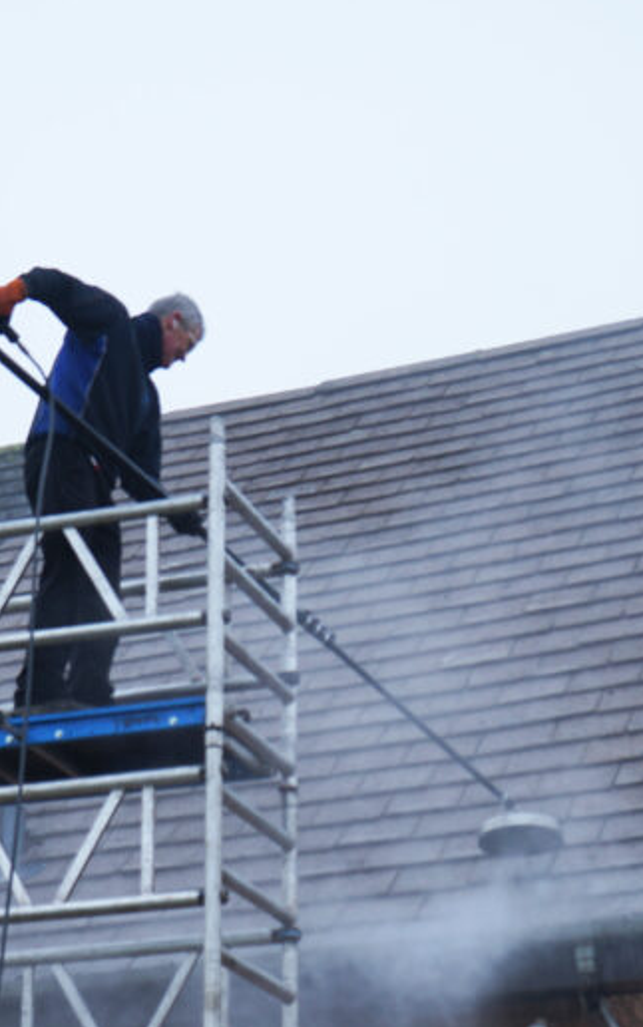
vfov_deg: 22.7
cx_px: 264
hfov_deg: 14.4
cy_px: 673
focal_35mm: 91
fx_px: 2549
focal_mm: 45
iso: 125
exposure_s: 1/160
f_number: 5
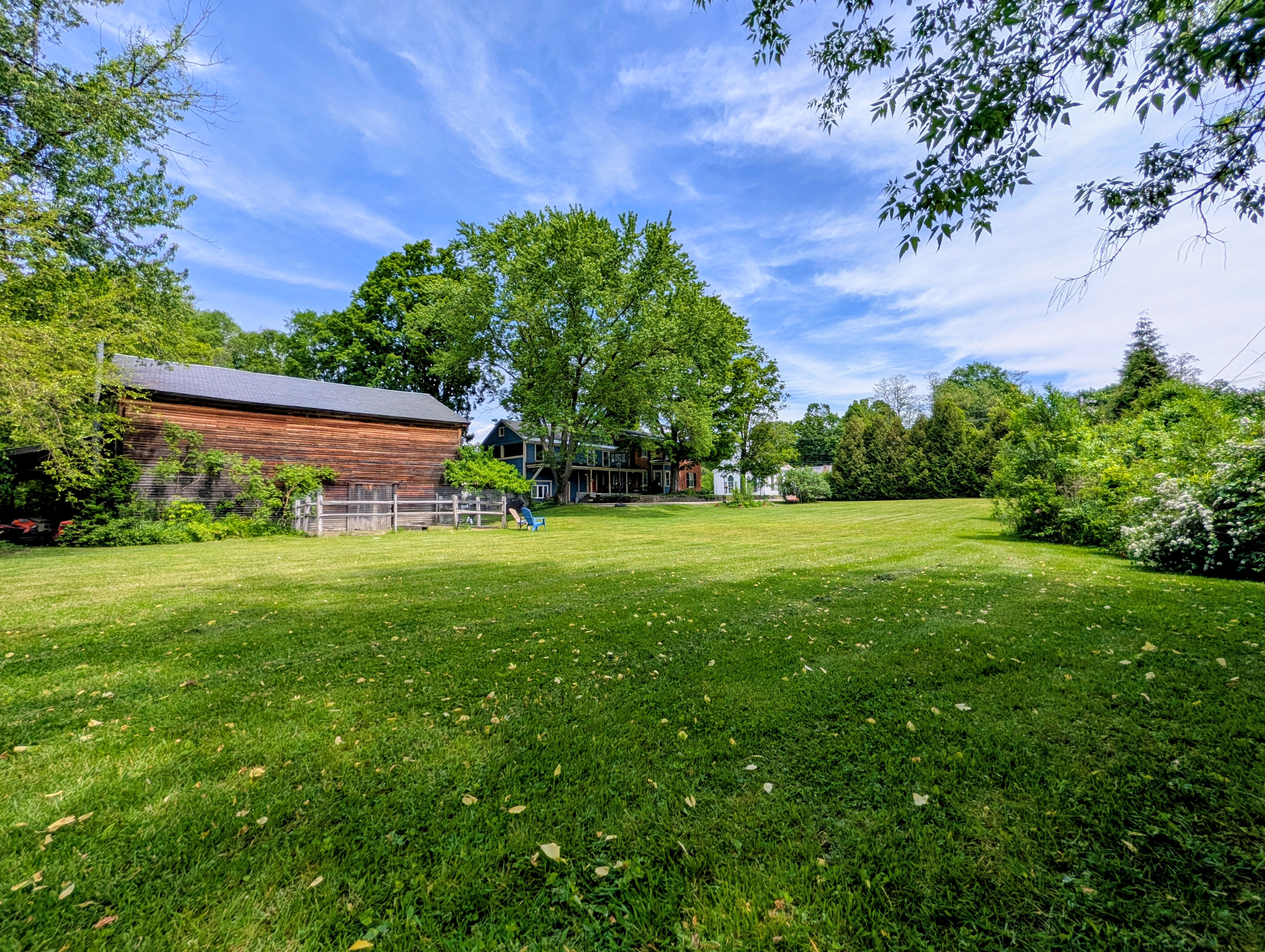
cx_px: 632
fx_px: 439
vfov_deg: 94.6
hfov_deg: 110.5
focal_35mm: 12
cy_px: 476
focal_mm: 2.02
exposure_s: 1/2545
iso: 52
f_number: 1.7
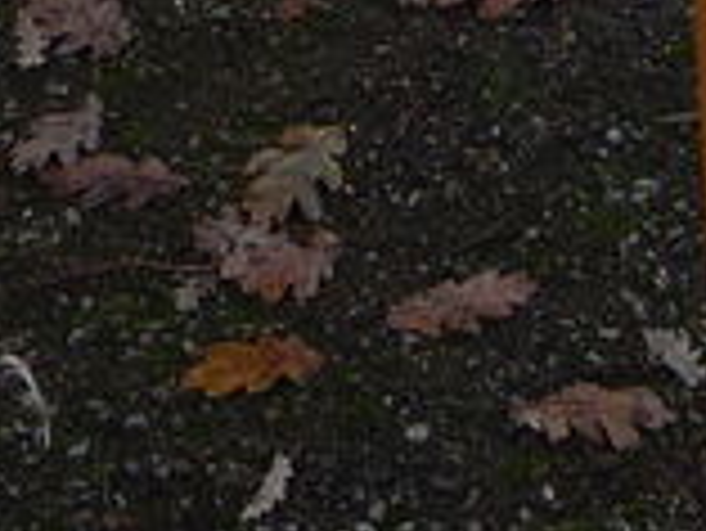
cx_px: 517
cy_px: -225
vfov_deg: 7.7
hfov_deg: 10.3
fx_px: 3898
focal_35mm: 191
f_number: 4
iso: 100
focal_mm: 5.2
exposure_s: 1/125
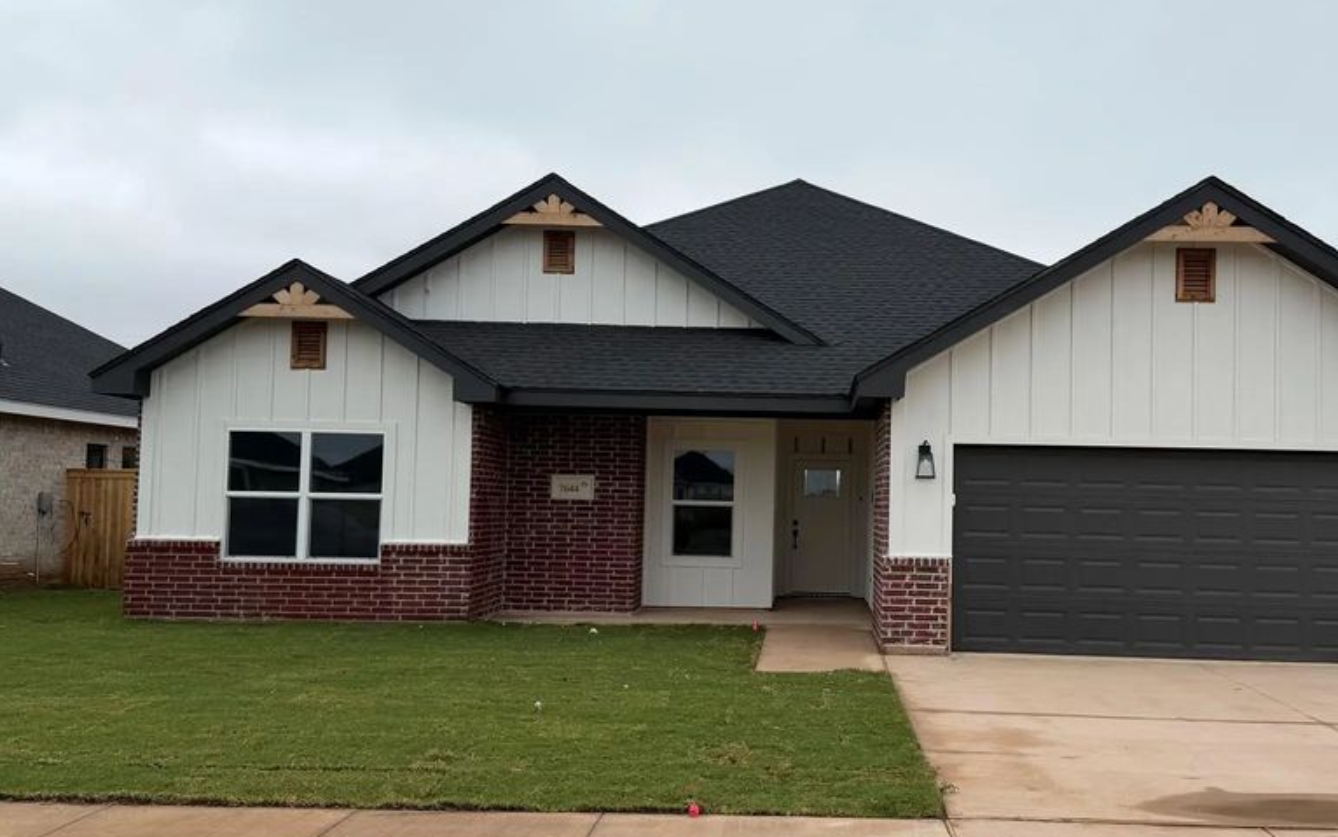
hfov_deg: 56.2
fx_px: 1240
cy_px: 444
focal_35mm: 34
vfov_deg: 37.3
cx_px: 809
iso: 80
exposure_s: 1/1949
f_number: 1.78
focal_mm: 6.76
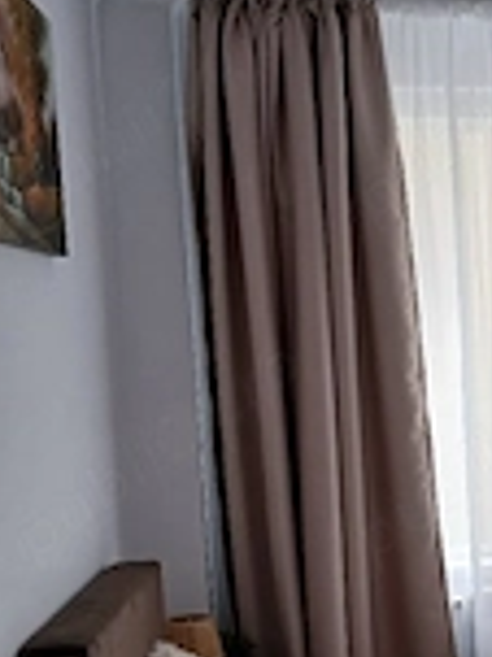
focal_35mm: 69
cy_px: 505
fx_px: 1309
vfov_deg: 27.7
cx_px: 583
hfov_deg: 20.0
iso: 32
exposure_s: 1/50.3
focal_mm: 3.98
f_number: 1.8
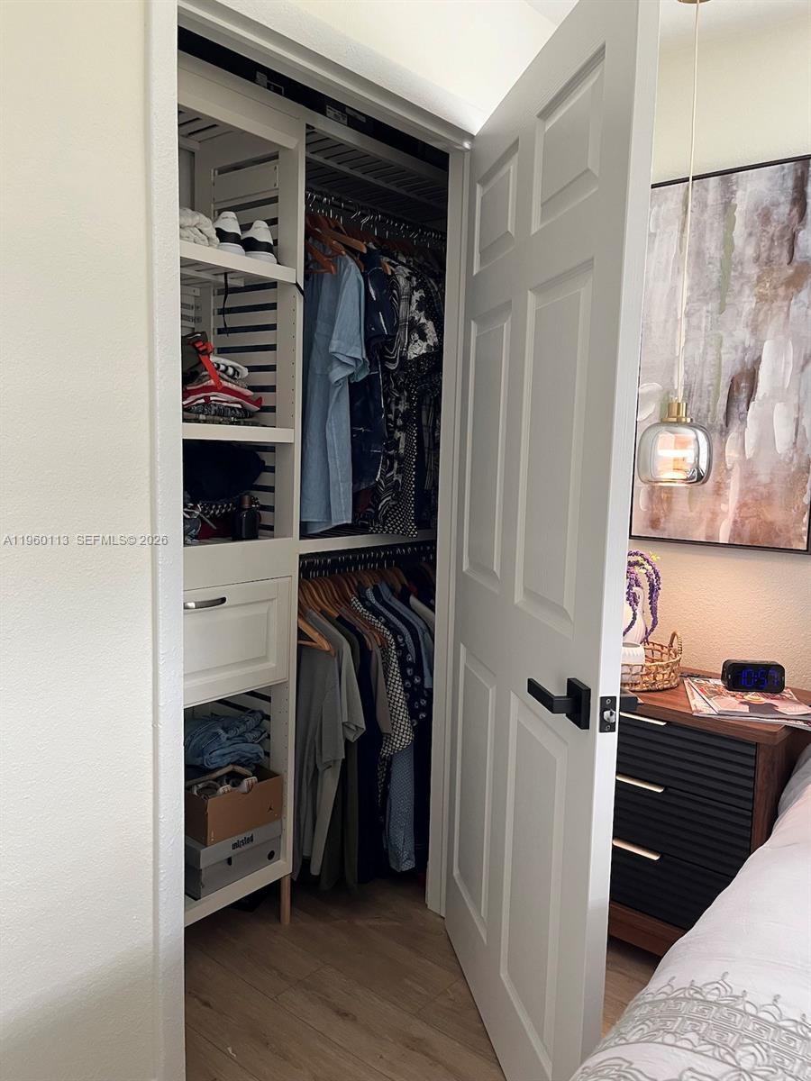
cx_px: 406
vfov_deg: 67.3
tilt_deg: -6.4
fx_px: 812
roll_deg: -0.2
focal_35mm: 26
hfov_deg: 53.1
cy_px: 540
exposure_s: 1/60
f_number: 1.6
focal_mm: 5.1
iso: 250
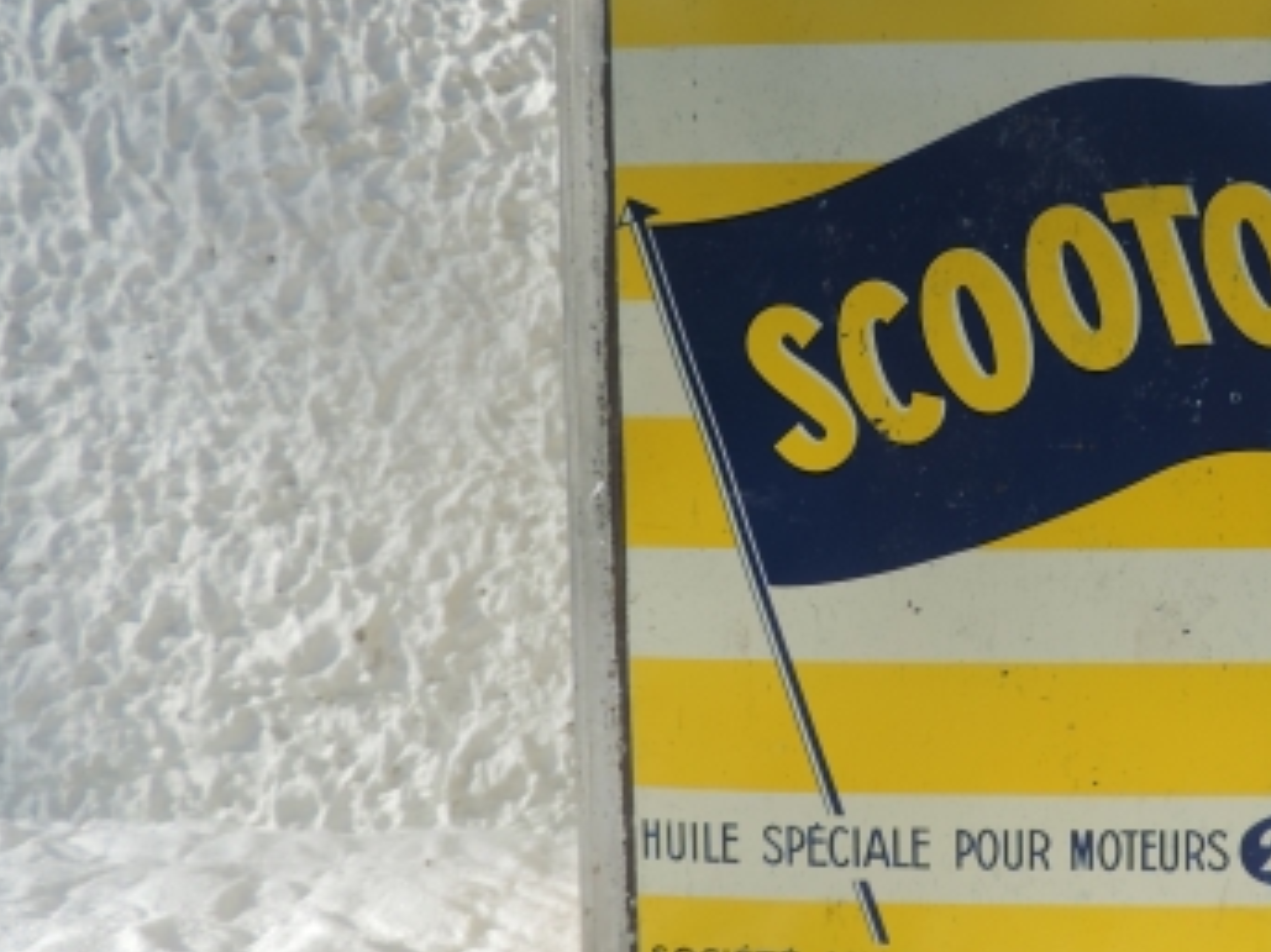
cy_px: 441
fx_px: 1542
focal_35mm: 42
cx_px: 1045
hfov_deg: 42.5
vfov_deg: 34.3
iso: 80
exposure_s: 1/1000
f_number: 3
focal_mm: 4.3
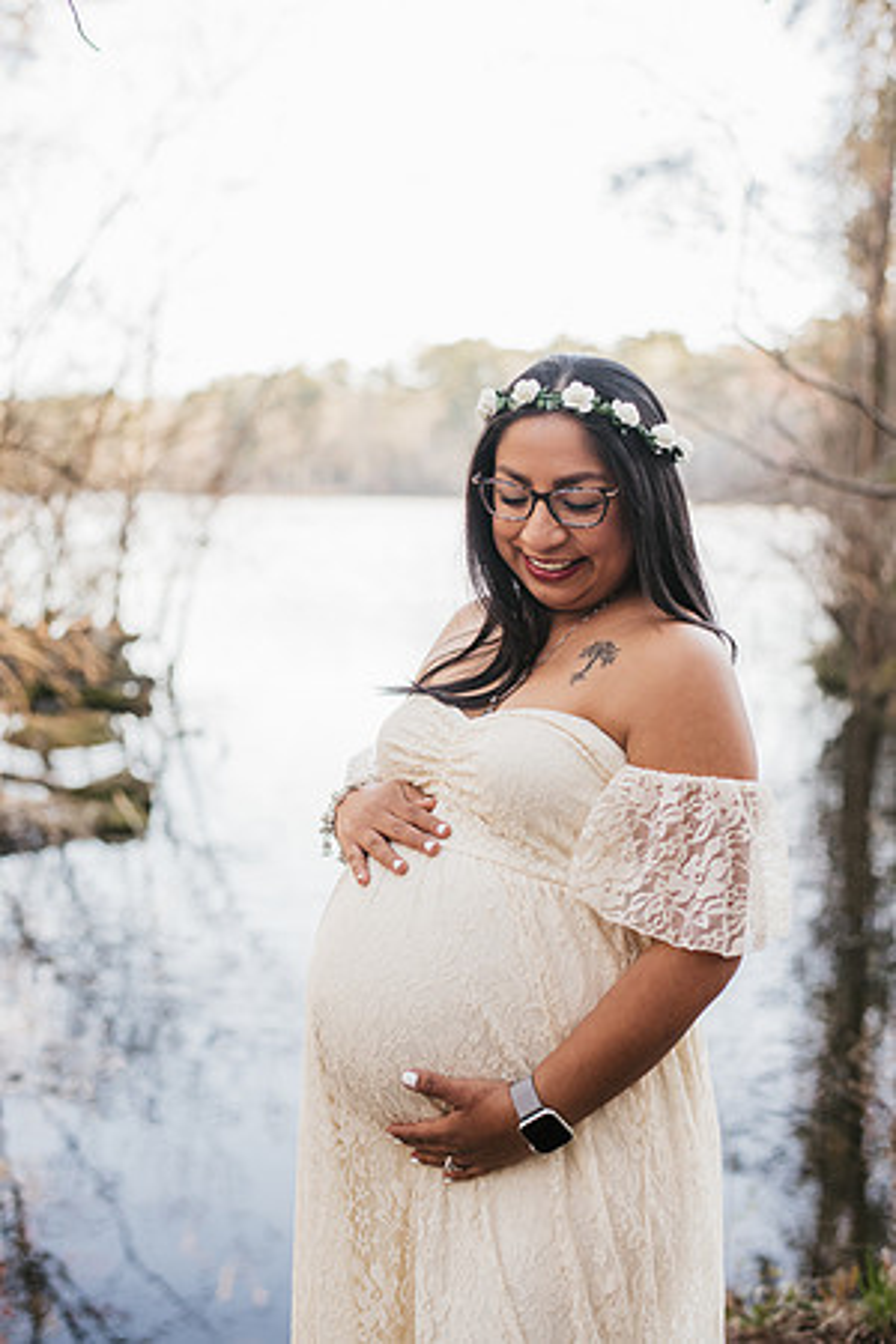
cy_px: 672
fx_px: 1867
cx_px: 448
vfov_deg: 39.6
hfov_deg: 27.0
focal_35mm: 50
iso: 400
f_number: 2.8
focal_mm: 50
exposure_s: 1/400
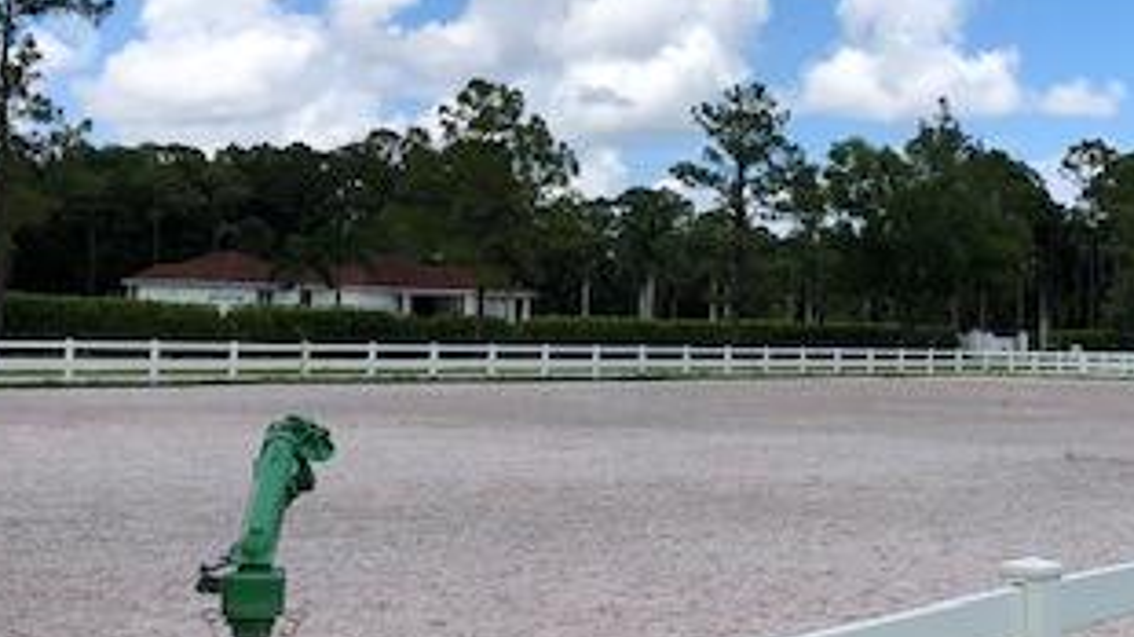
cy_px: 308
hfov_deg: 32.8
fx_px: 1893
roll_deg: -1.7
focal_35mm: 63
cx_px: 827
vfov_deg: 19.1
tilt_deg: +1.4
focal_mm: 3.99
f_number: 1.8
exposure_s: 1/1946
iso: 20
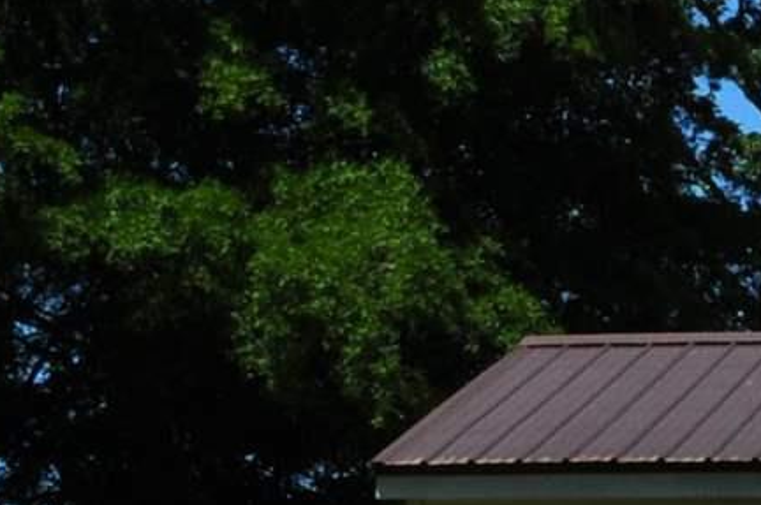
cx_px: 2232
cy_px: 408
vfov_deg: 4.0
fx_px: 7200
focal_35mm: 341
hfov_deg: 5.7
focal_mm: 32
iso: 200
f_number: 11
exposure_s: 1/640
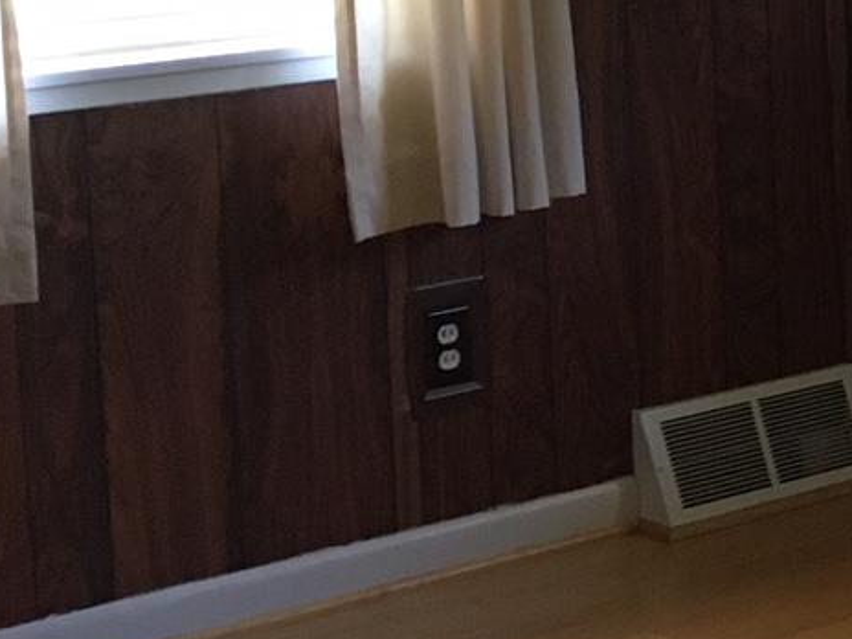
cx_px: 1710
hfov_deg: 13.4
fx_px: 3101
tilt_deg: -5.8
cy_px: 18
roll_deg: -0.5
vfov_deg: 11.7
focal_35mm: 126
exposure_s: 1/30
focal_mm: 4.15
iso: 100
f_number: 2.2
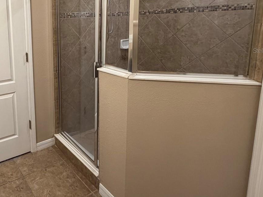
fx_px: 197
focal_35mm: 26
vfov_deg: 50.9
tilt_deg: -8.6
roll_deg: +2.8
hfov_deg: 59.6
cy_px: 50
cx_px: 38
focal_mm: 2.22
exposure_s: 1/120
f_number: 2.2
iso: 250
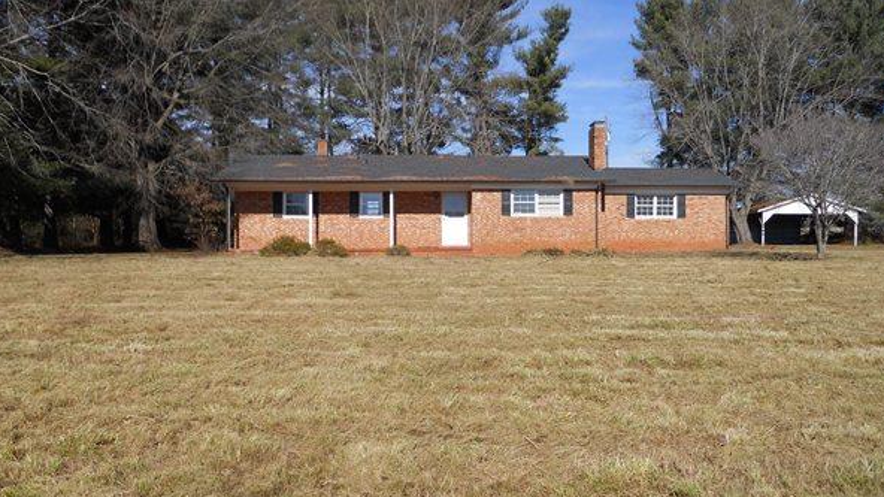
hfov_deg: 59.4
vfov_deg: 35.6
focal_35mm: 33
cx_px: 473
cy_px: 237
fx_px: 774
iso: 80
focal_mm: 5
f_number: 5.4
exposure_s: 1/400
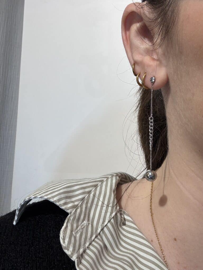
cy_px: 135
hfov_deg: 46.8
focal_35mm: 30
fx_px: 235
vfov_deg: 60.0
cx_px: 102
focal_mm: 2.69
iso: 80
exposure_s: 1/100
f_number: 1.9
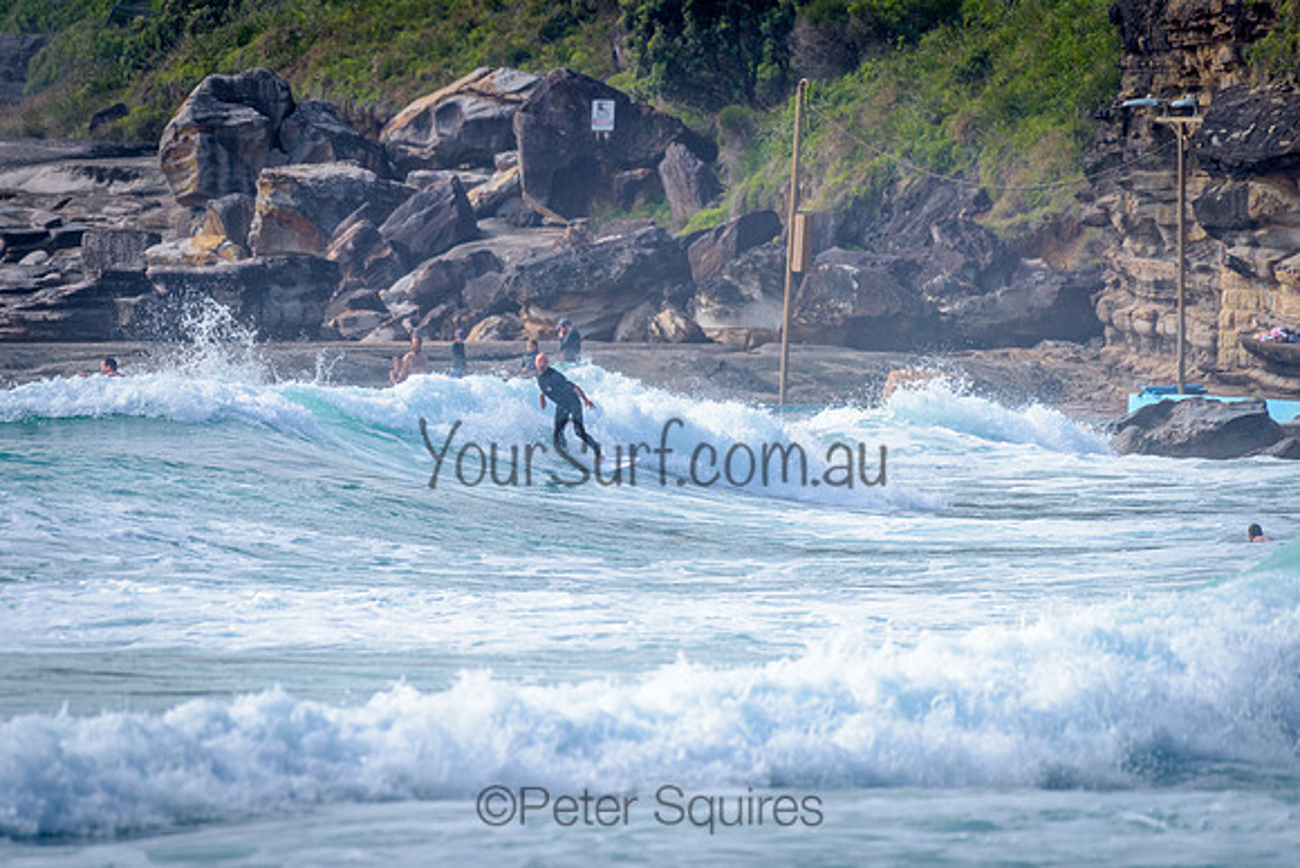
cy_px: 336
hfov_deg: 3.4
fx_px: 22140
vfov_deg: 2.2
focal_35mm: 613
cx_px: 503
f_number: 5.6
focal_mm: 500
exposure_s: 1/2000
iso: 280
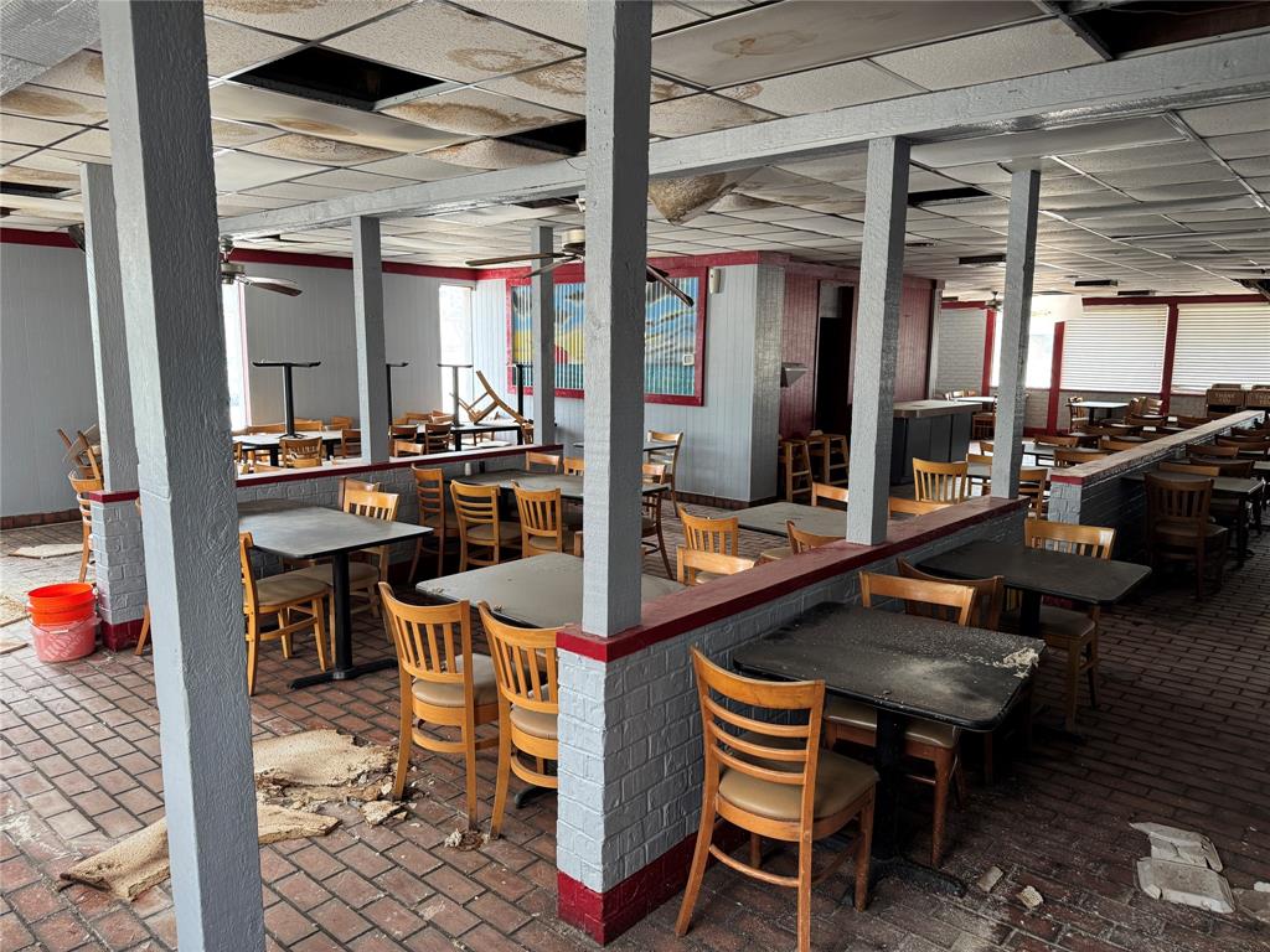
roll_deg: -1.2
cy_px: 476
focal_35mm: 24
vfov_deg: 56.8
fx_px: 881
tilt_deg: -8.1
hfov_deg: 71.6
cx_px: 635
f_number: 1.78
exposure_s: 1/103
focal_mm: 6.76
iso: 200
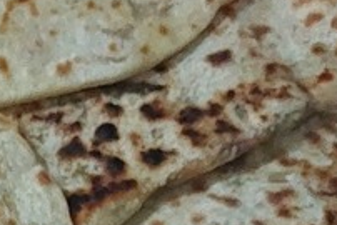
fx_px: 1330
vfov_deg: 9.0
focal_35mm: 142
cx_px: -157
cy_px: 478
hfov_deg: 13.6
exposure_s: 1/25
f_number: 1.8
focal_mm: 4.6
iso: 800
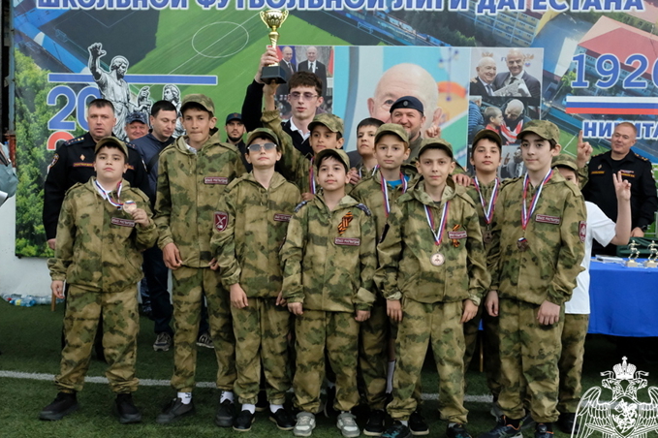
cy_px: 232
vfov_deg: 31.9
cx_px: 328
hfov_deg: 46.4
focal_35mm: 42
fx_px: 767
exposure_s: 1/1400
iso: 8000
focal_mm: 25.4
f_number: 5.6
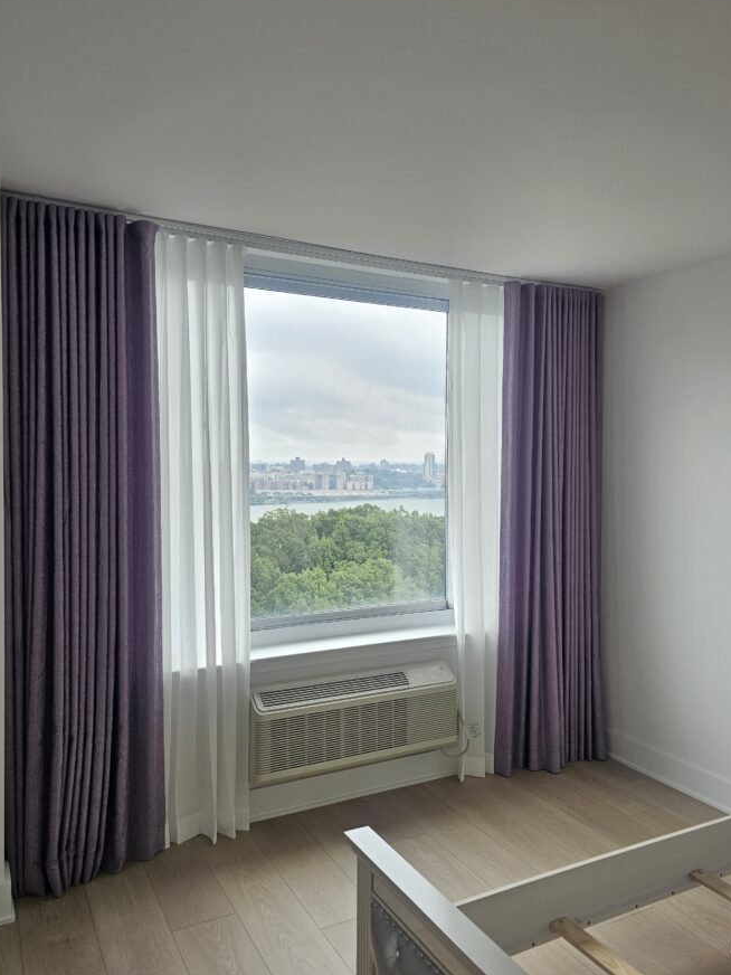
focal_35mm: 27
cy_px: 466
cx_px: 396
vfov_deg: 65.3
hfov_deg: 51.3
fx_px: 760
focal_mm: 6.3
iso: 64
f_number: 1.7
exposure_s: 1/180
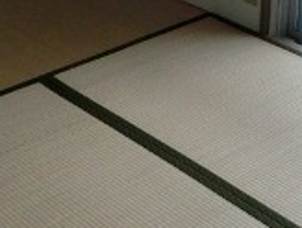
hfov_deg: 20.8
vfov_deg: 15.8
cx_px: 185
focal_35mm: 94
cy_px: 100
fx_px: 822
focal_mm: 4.24
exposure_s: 1/125
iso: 320
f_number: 3
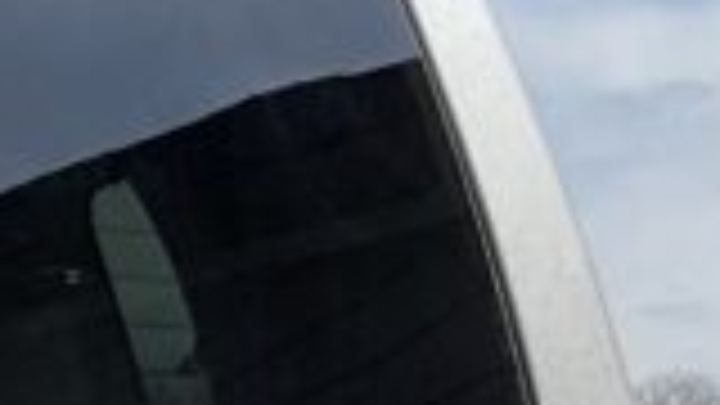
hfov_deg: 9.8
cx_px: -810
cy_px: 1624
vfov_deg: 5.3
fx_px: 3856
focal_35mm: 202
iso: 16
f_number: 1.8
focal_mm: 3
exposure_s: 1/869
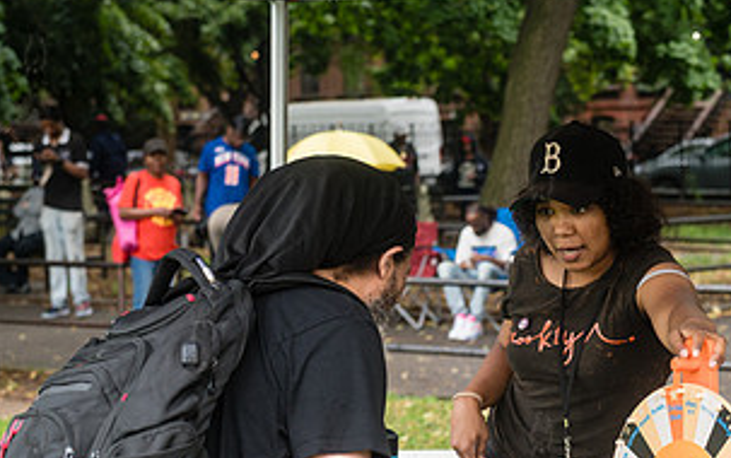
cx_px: 473
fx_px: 2134
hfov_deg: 19.4
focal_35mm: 107
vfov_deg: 12.1
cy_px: 446
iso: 500
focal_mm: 49
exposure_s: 1/200
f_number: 3.5
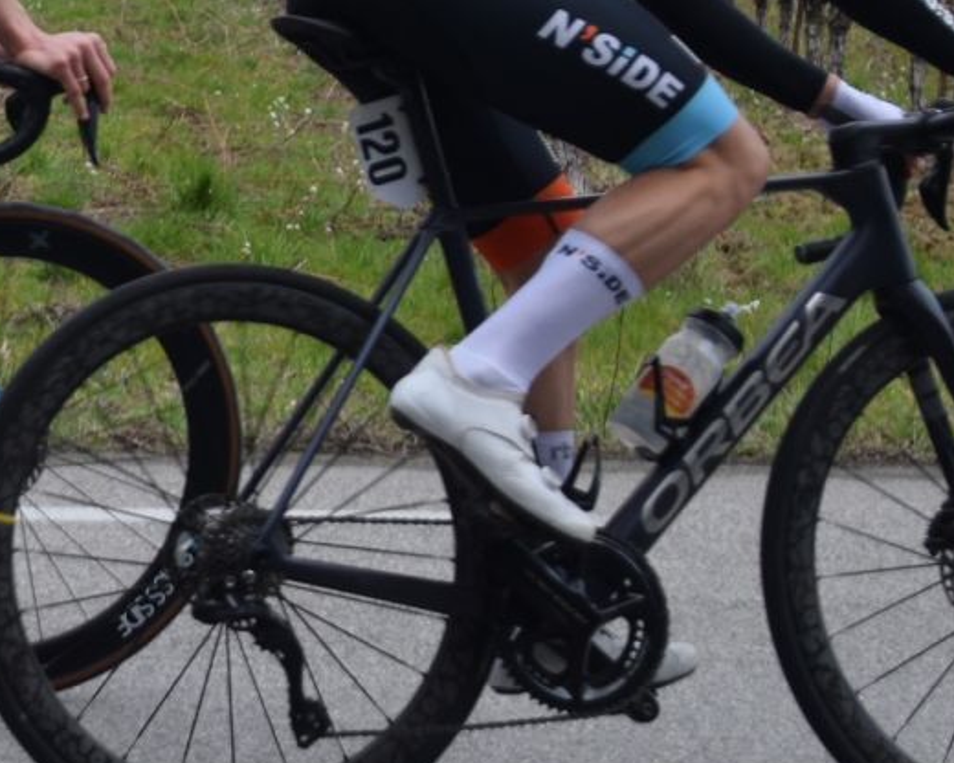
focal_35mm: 156
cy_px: -106
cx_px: -341
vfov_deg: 9.8
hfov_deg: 12.0
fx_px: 4405
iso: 400
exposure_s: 1/1250
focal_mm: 32
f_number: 5
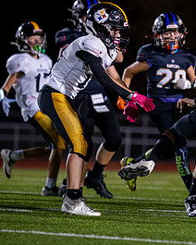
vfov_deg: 3.7
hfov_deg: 2.9
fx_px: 3821
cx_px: 316
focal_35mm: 527
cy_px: 105
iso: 1000
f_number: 1.8
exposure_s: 1/1000
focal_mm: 135
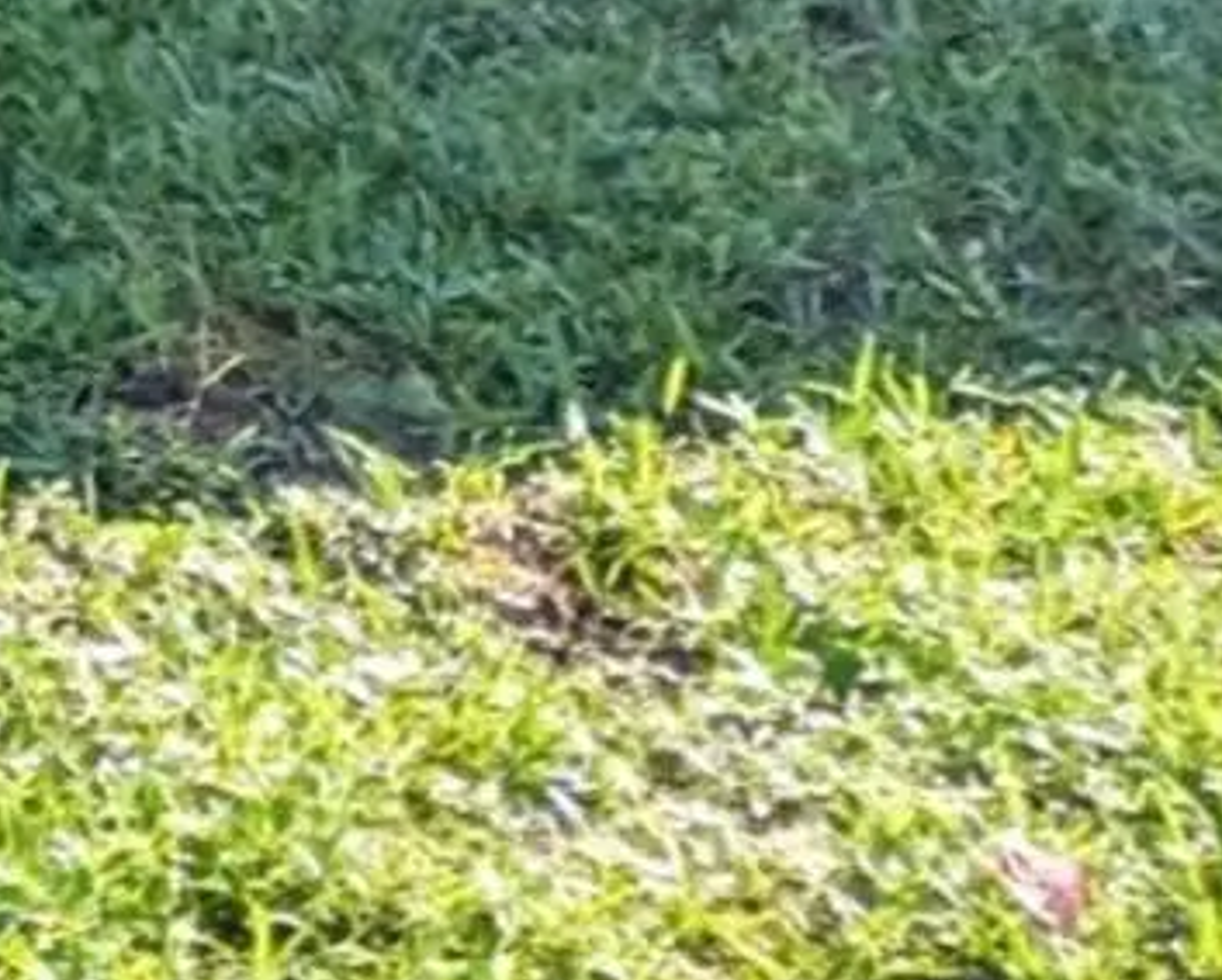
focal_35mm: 191
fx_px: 6914
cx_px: -2897
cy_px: -1957
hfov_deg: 8.1
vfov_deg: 7.2
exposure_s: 1/640
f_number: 1.8
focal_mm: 8.7
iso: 200
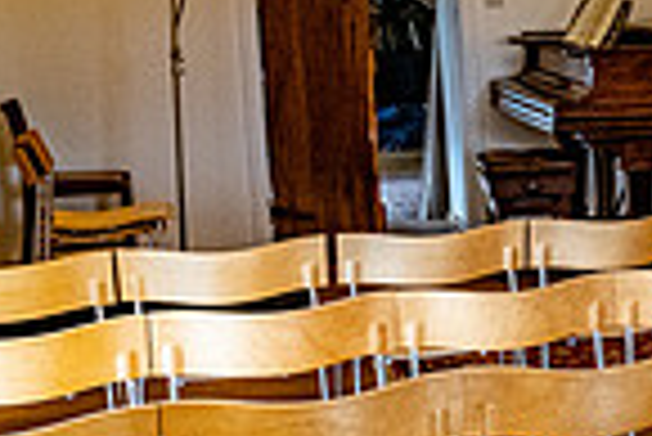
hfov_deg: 17.7
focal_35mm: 96
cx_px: 1124
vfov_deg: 14.3
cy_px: 200
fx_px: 1740
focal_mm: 24
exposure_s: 1/250
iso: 1600
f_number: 5
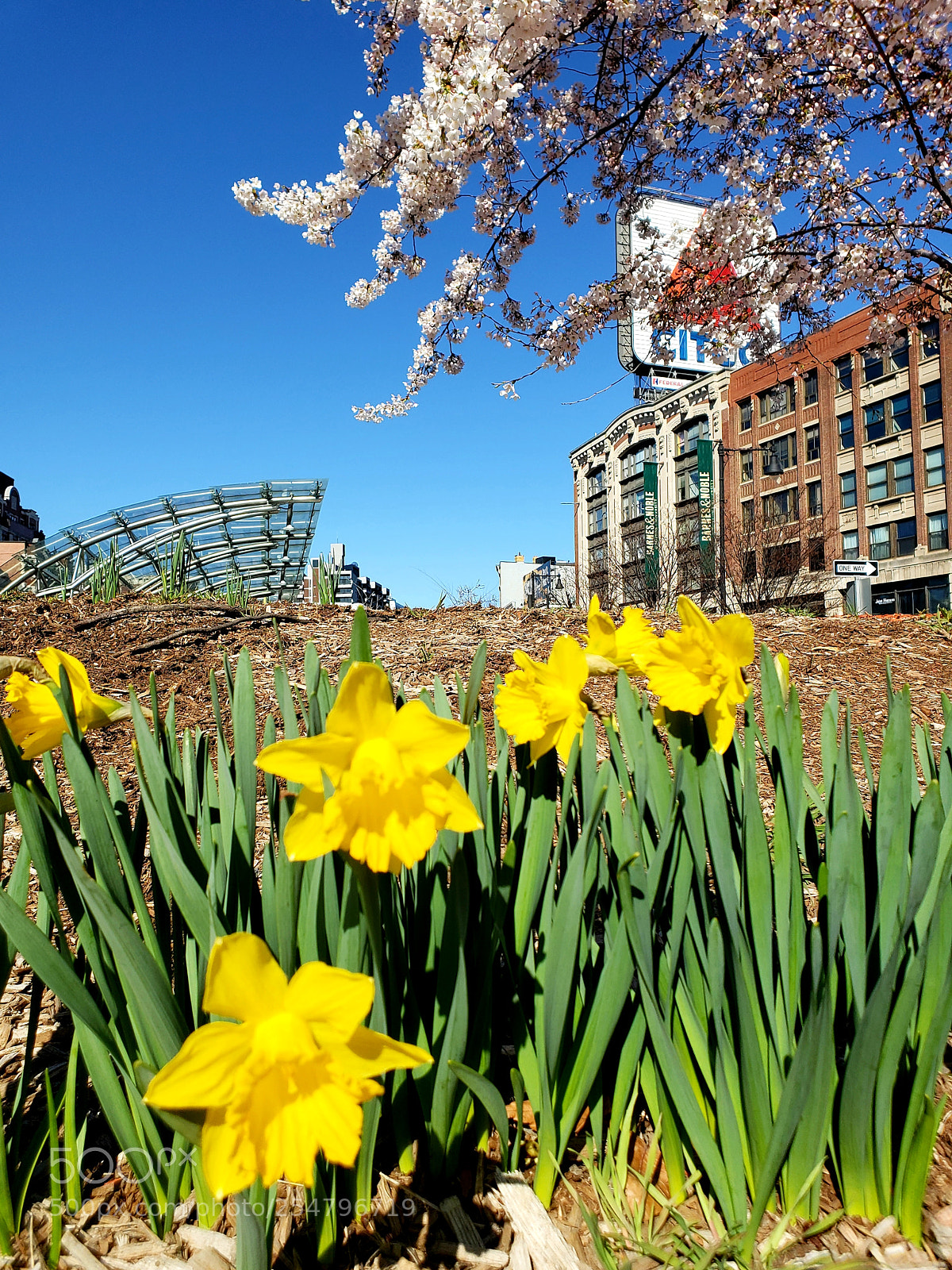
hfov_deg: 53.1
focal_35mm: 26
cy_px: 635
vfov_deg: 67.3
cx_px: 476
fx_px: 953
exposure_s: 1/932
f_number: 2.4
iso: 50
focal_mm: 4.3
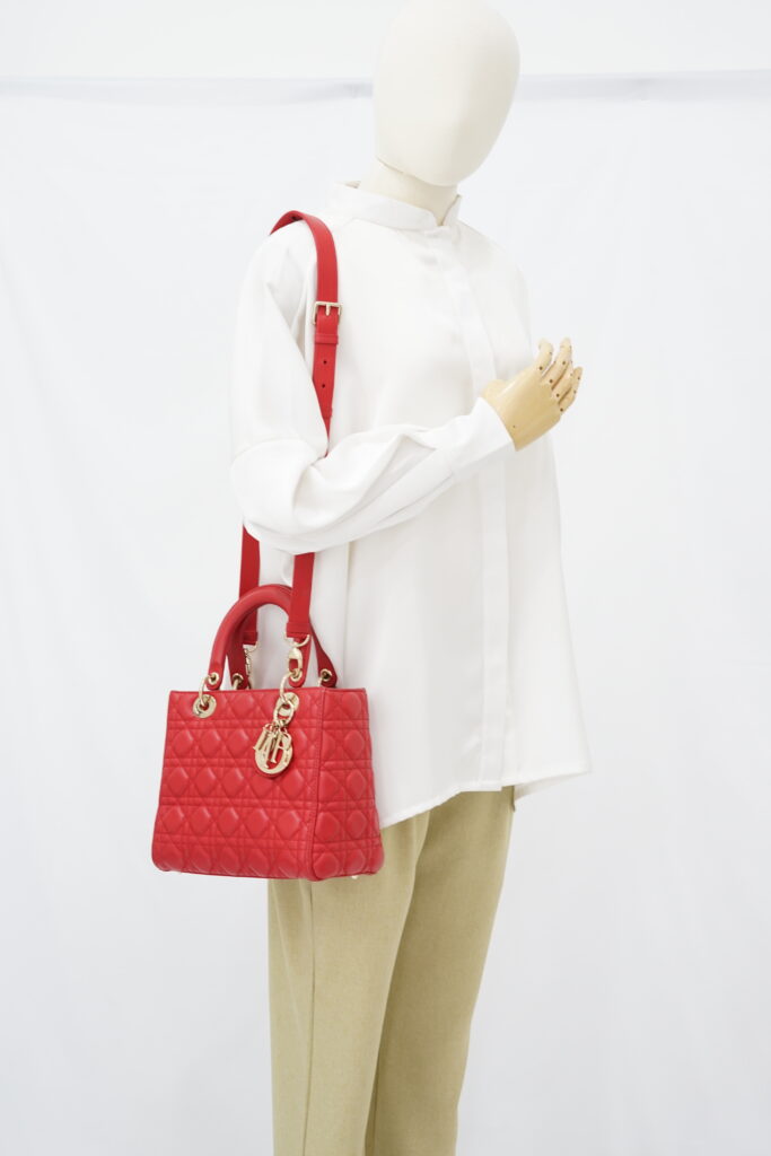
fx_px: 1606
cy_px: 578
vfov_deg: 39.6
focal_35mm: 50
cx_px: 386
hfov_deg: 27.0
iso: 640
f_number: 6.3
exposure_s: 1/8
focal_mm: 50
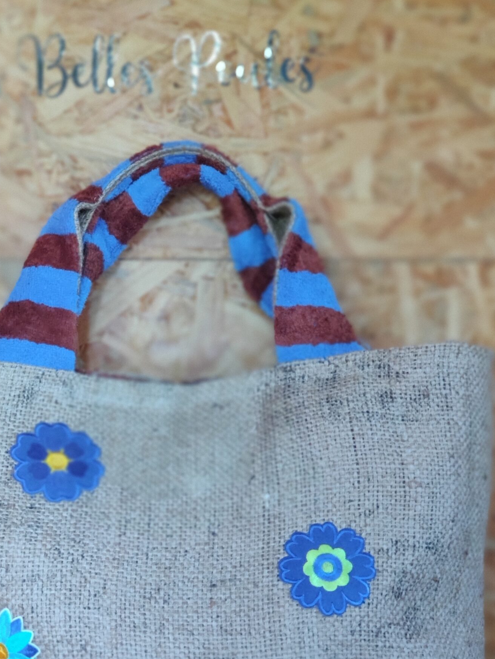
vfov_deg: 18.2
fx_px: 2059
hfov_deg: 13.7
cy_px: 397
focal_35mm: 108
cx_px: 175
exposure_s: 1/50
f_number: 2.44
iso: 4000
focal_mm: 6.95
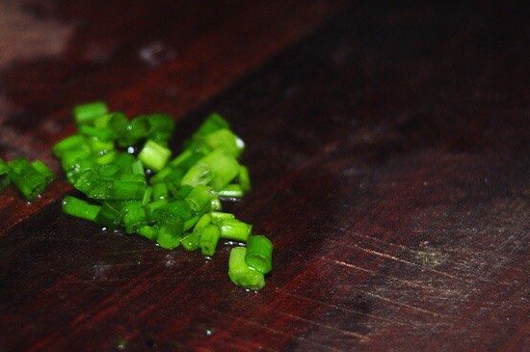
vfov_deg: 12.5
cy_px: 191
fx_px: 1602
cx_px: 168
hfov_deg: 18.7
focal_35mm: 109
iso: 320
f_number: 2.5
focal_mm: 50
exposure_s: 1/100
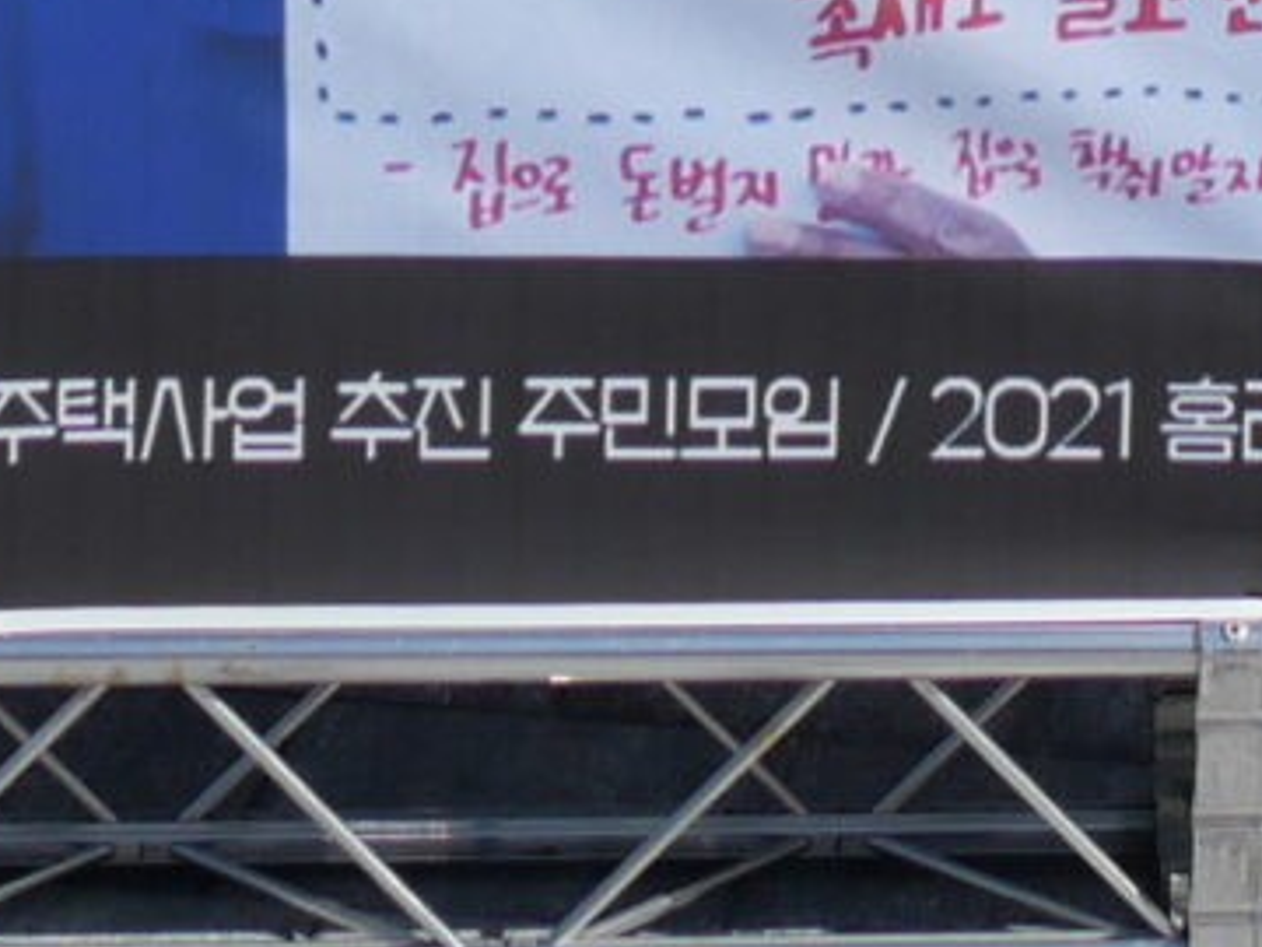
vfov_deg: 5.6
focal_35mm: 242
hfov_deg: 8.1
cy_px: -2241
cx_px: 1294
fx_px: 8823
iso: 200
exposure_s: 1/500
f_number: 9
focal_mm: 17
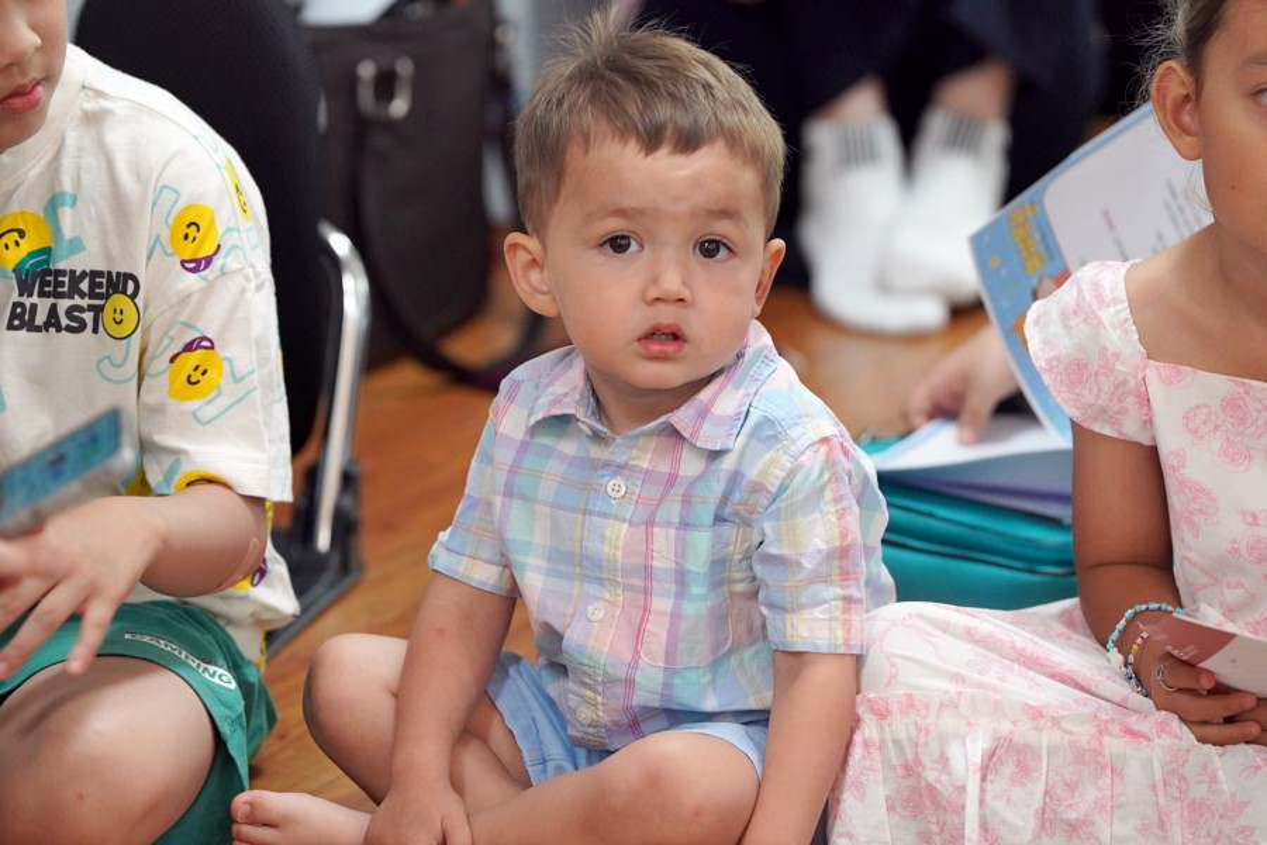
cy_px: 422
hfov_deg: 10.3
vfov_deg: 6.9
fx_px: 7038
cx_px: 634
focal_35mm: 200
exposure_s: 1/250
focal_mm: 200
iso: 4000
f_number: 4
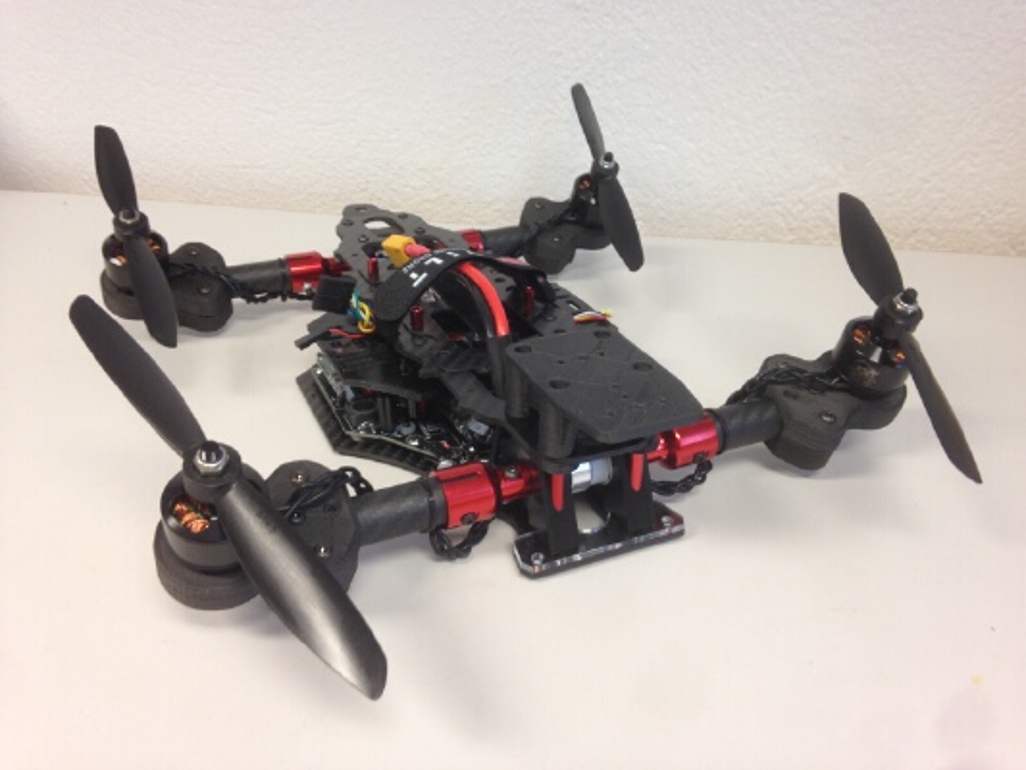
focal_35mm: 33
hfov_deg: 55.3
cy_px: 385
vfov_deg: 43.0
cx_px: 513
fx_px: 978
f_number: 2.4
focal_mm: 4.12
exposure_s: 1/20
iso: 50
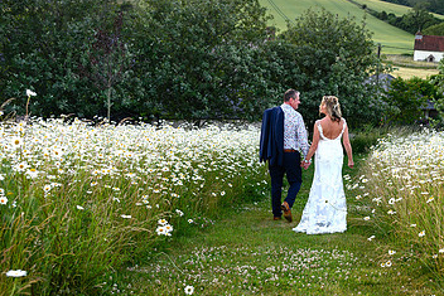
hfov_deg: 38.4
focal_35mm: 51
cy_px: 187
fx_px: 629
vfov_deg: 26.4
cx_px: 299
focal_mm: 24
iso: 400
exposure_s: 1/400
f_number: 2.8
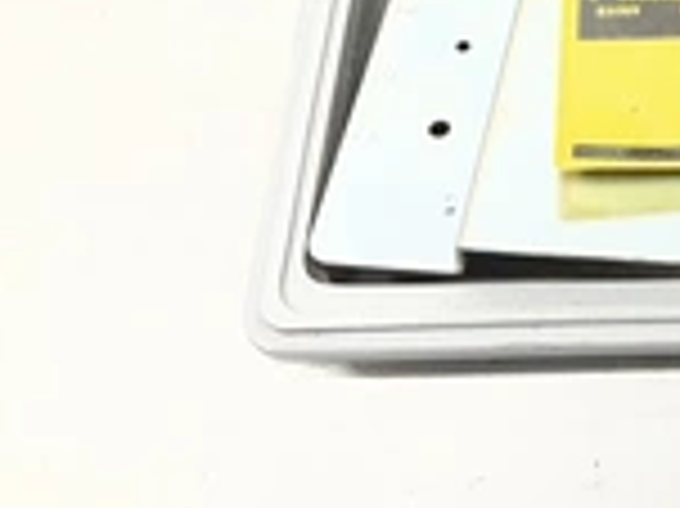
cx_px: 887
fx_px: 1511
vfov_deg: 17.9
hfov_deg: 22.6
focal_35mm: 77
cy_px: -148
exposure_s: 1/120
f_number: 1.8
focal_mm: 3
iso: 40
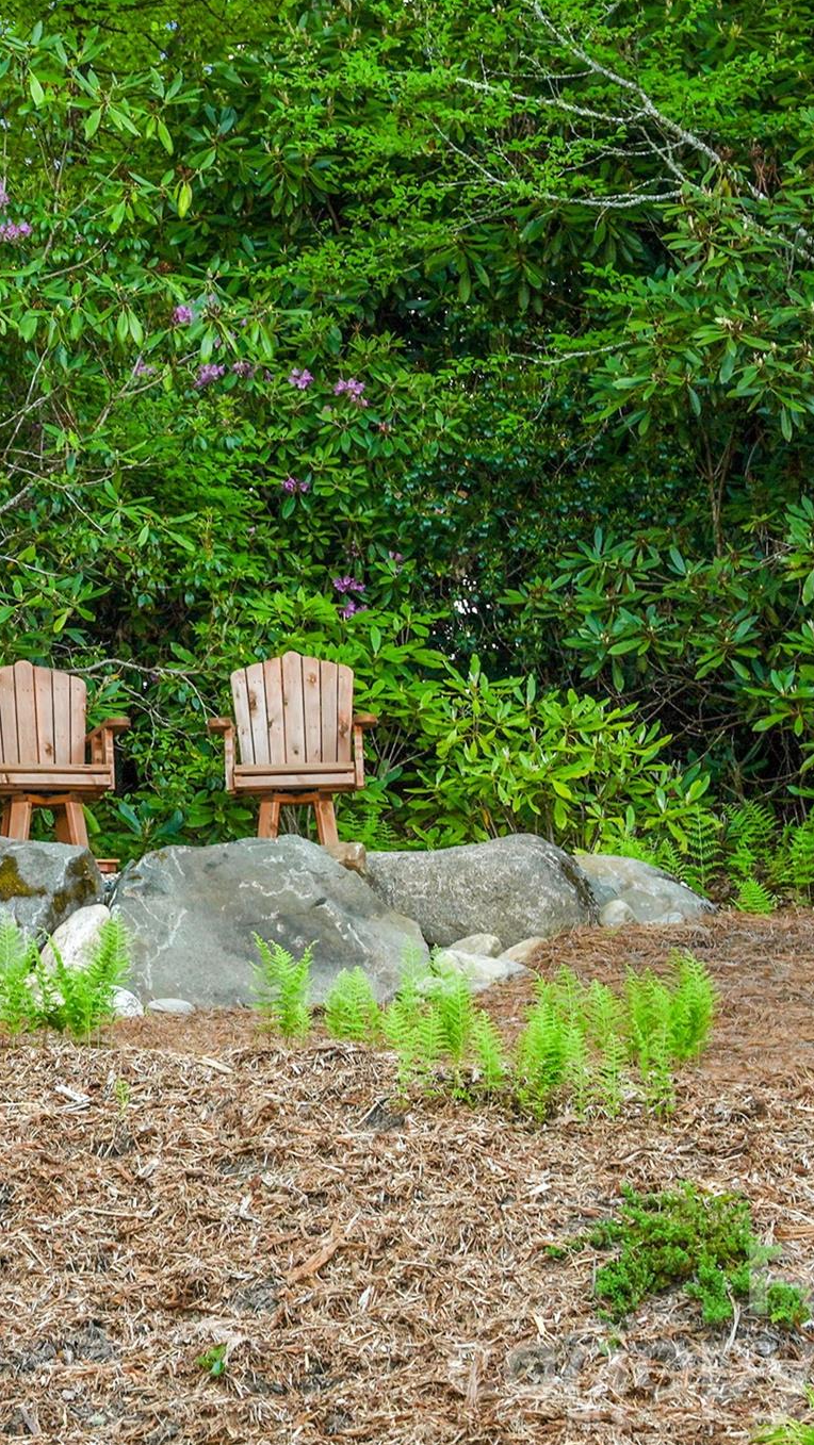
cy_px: 721
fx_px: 6365
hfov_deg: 7.3
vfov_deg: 13.0
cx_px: -2
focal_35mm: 166
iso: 250
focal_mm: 105
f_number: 9
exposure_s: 1/25
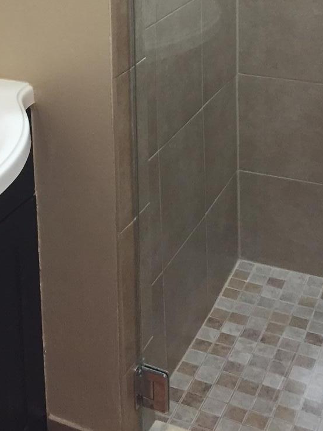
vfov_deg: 28.5
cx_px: 82
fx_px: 796
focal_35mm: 64
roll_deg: +2.8
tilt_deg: -12.7
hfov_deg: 22.7
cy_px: 8
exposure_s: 1/30
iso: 125
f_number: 2.2
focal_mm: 4.15
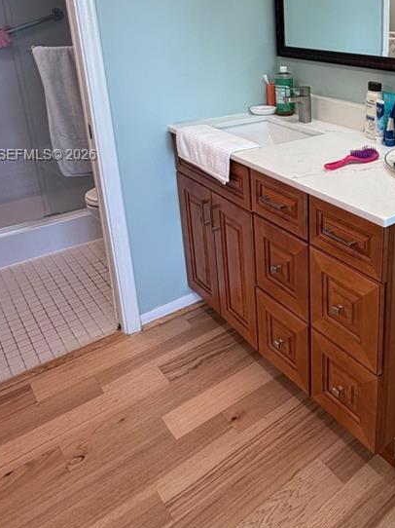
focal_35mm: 31
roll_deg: -0.4
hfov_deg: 41.8
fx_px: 472
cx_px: 354
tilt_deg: -17.2
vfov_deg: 56.5
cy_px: 156
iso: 100
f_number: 2.2
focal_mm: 2.22
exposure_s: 1/120
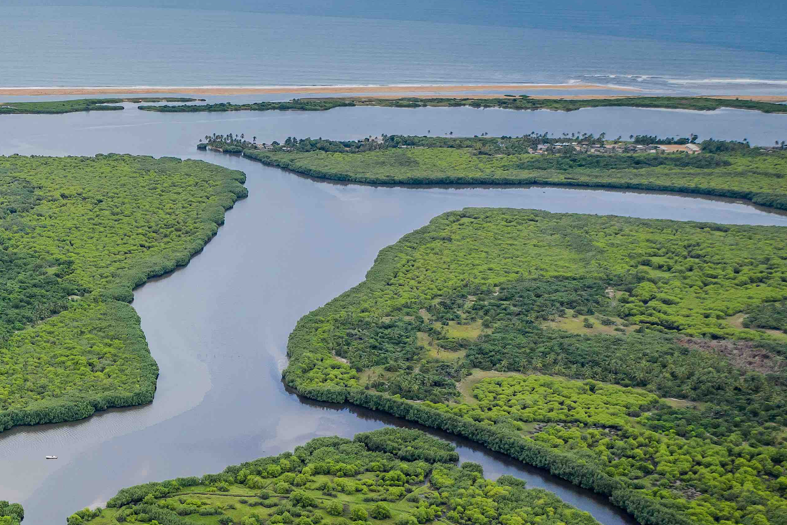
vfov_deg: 22.3
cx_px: -14
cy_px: 439
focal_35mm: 60
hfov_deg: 30.8
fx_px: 1312
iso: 200
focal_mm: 10.26
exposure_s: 1/50
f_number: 3.5
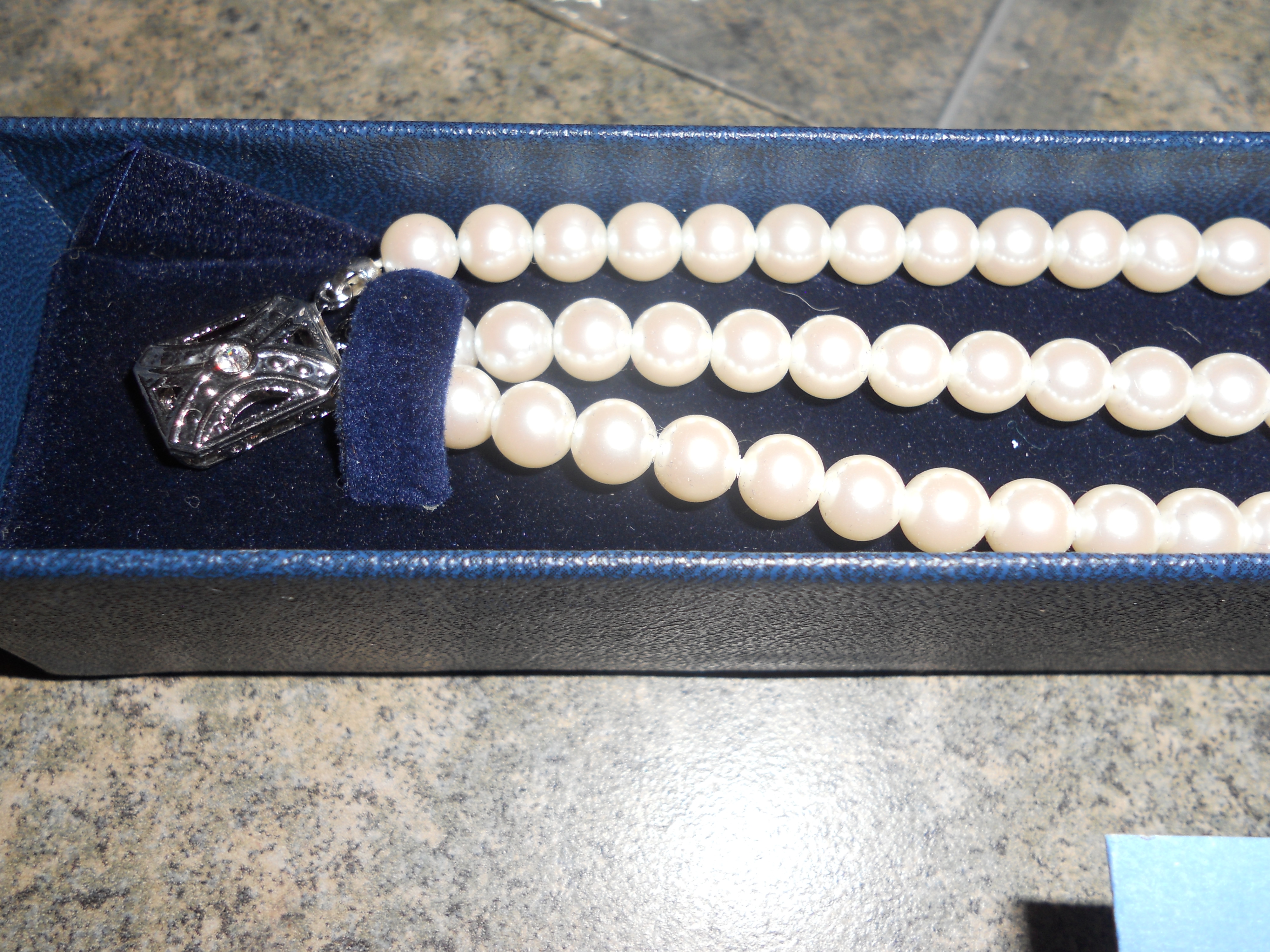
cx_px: 635
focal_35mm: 32
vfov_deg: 44.2
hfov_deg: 56.8
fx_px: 1174
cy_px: 476
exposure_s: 1/25
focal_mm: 5.8
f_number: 8.8
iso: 80
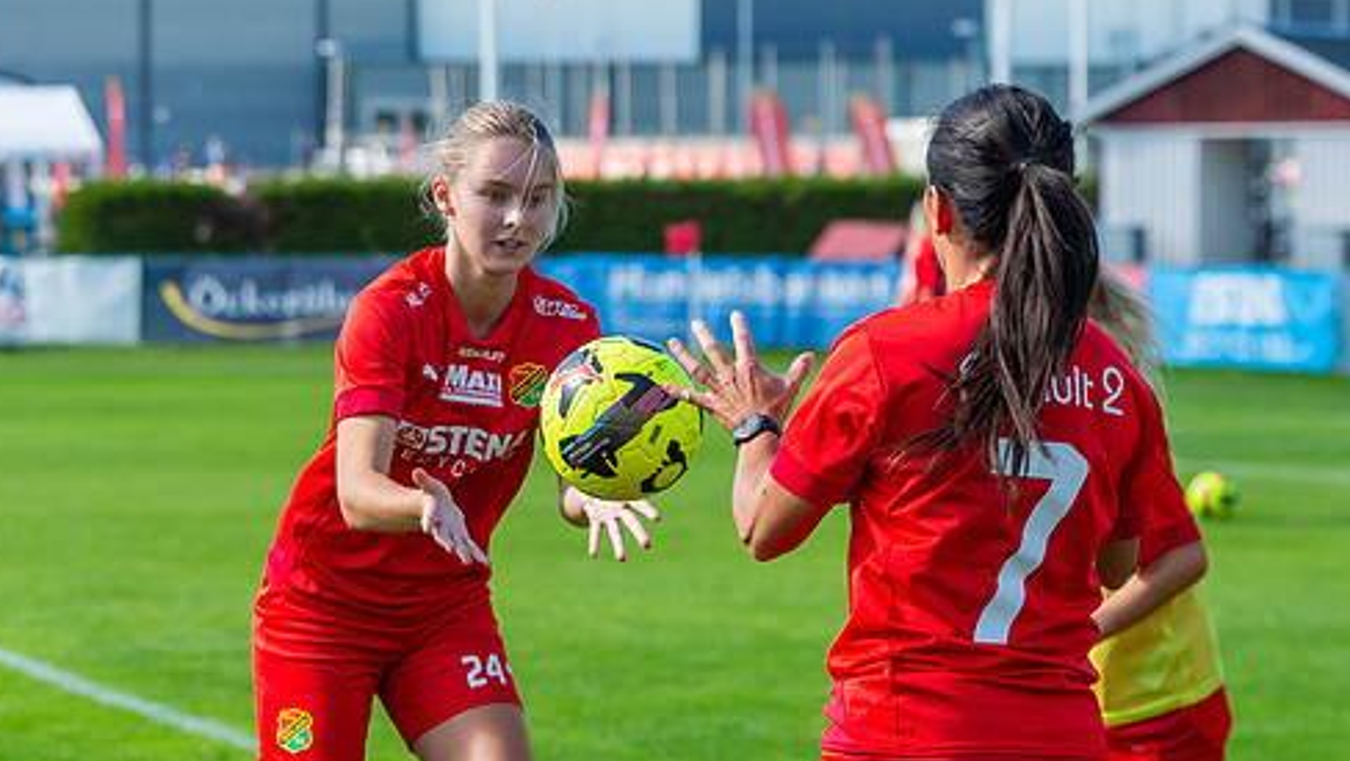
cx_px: 444
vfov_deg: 7.2
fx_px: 6088
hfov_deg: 12.6
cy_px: 413
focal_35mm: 170
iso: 500
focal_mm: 100
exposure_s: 1/1600
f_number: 4.5
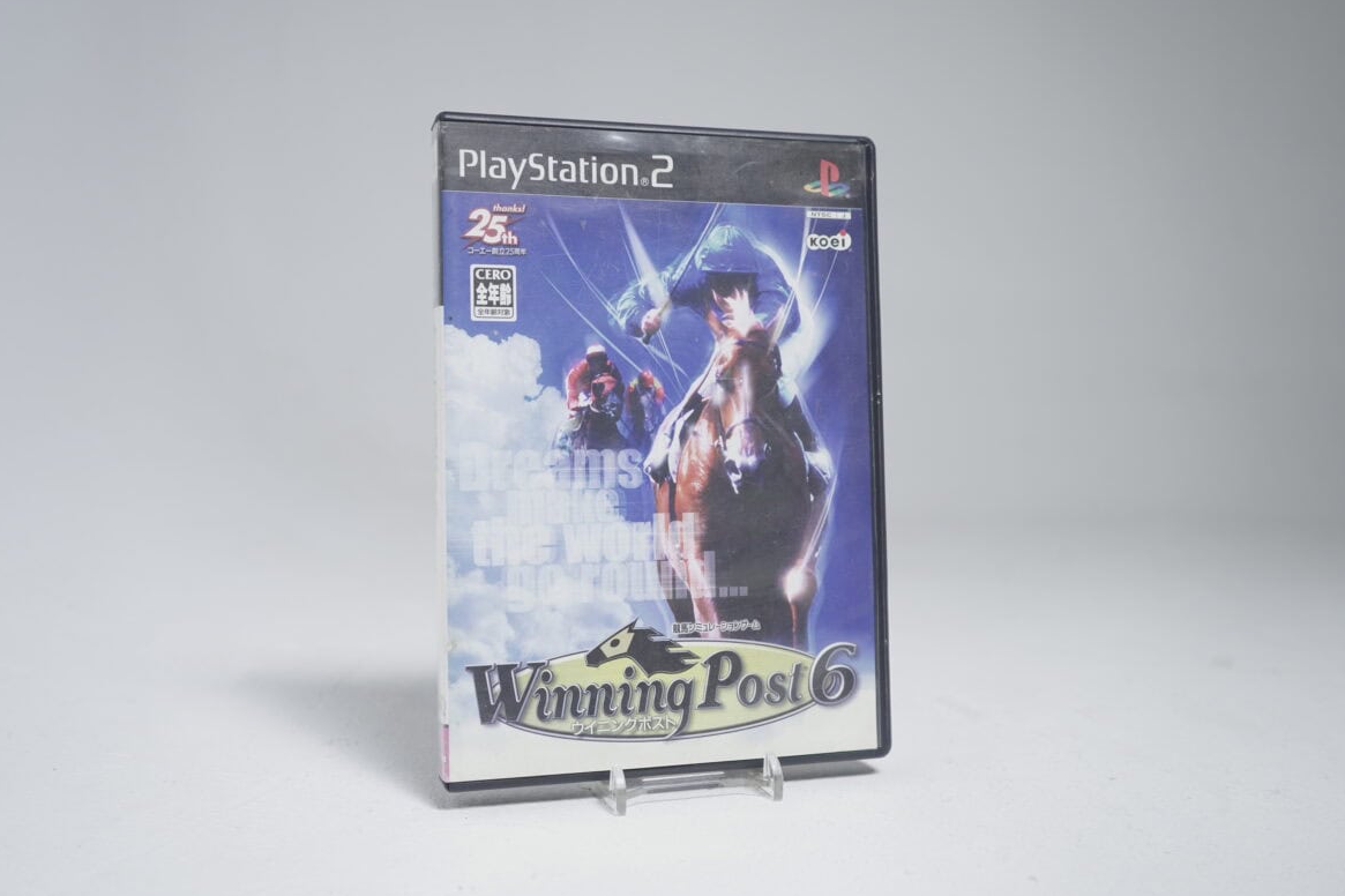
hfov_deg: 55.8
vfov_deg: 38.9
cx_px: 663
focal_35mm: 34
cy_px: 439
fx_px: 1270
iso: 640
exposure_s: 1/25
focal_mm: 33
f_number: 5.6
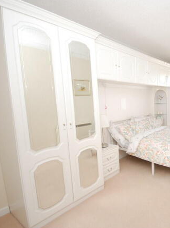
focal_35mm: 22
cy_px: 113
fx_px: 144
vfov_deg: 76.4
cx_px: 159
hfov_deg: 52.1
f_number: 4
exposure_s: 1/60
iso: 200
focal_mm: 10
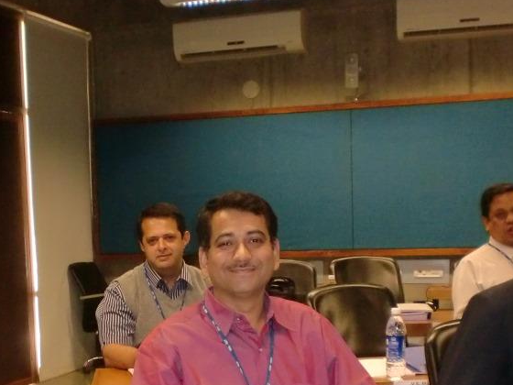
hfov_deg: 30.2
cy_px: 333
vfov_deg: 22.5
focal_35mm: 64
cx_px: 214
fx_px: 948
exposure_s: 1/60
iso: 400
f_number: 3.1
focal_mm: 6.3
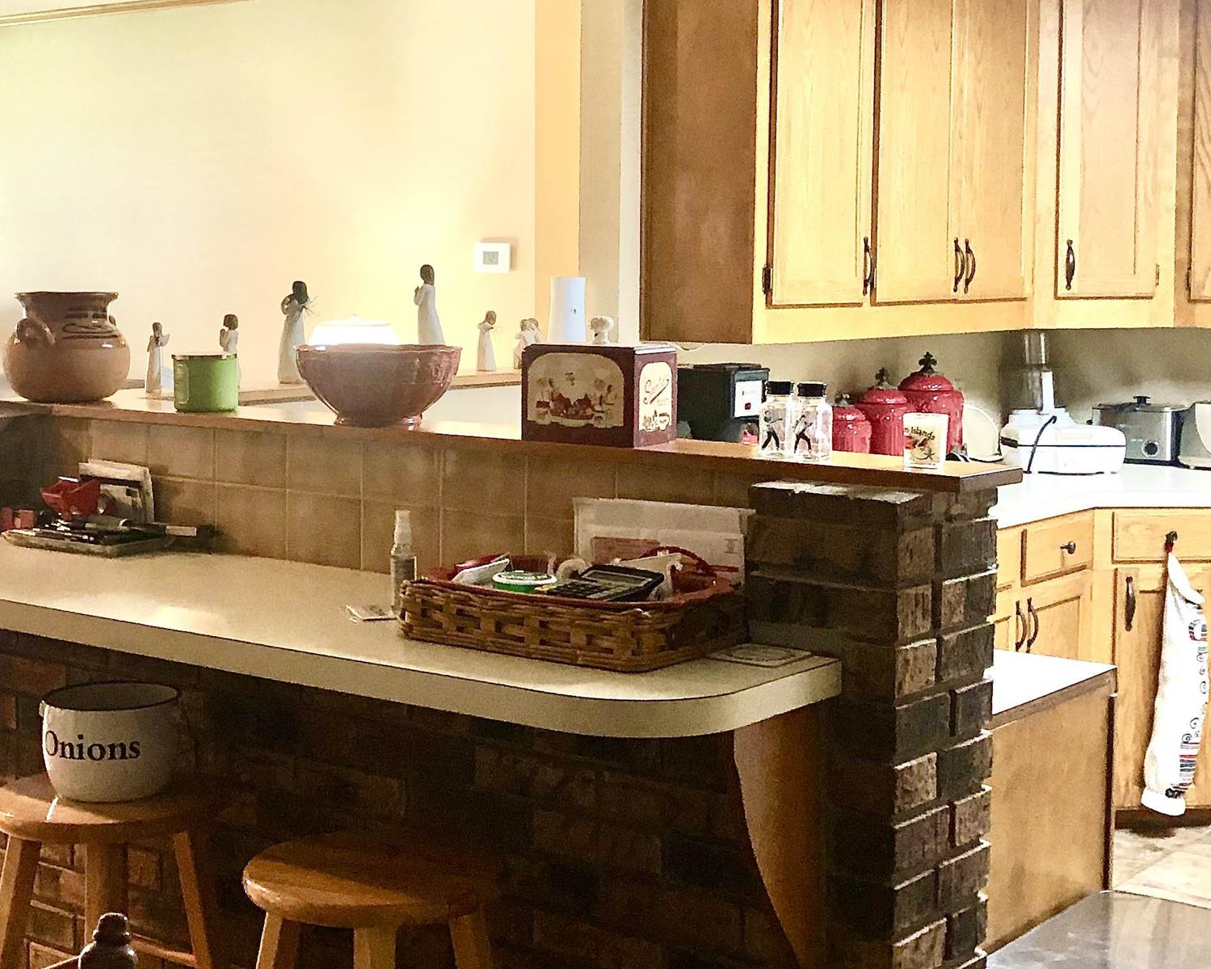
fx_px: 2007
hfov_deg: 33.5
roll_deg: -0.3
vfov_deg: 27.0
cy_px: 367
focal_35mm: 56
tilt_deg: -5.0
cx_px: 511
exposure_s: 1/40
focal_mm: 3.99
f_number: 1.8
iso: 320
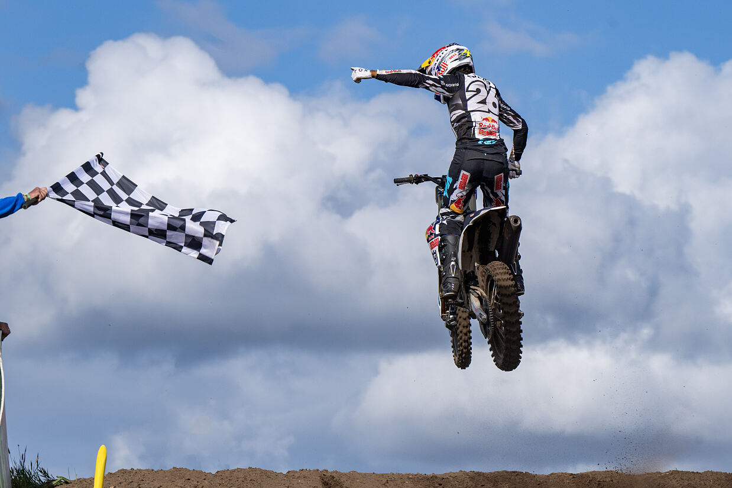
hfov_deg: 12.1
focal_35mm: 170
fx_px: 3457
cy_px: 244
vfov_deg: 8.1
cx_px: 366
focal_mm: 170
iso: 200
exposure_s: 1/1250
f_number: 8
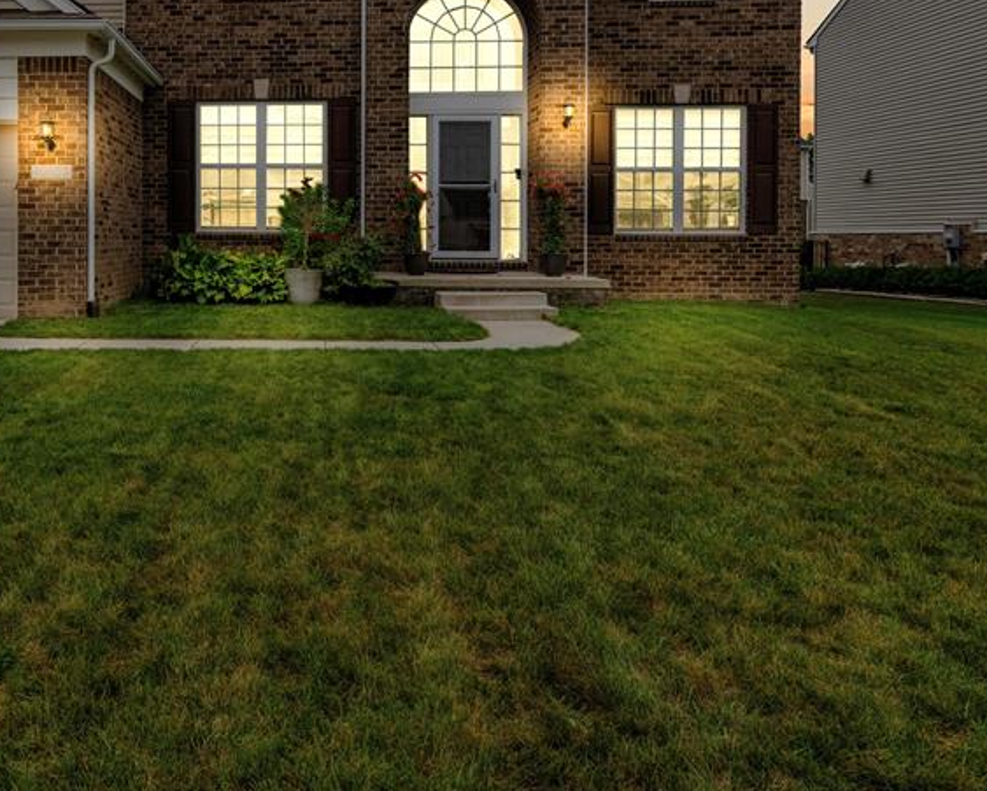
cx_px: 228
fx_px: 848
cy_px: 253
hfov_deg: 56.9
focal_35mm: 29
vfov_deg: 49.0
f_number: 10
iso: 1600
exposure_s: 1/50
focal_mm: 17
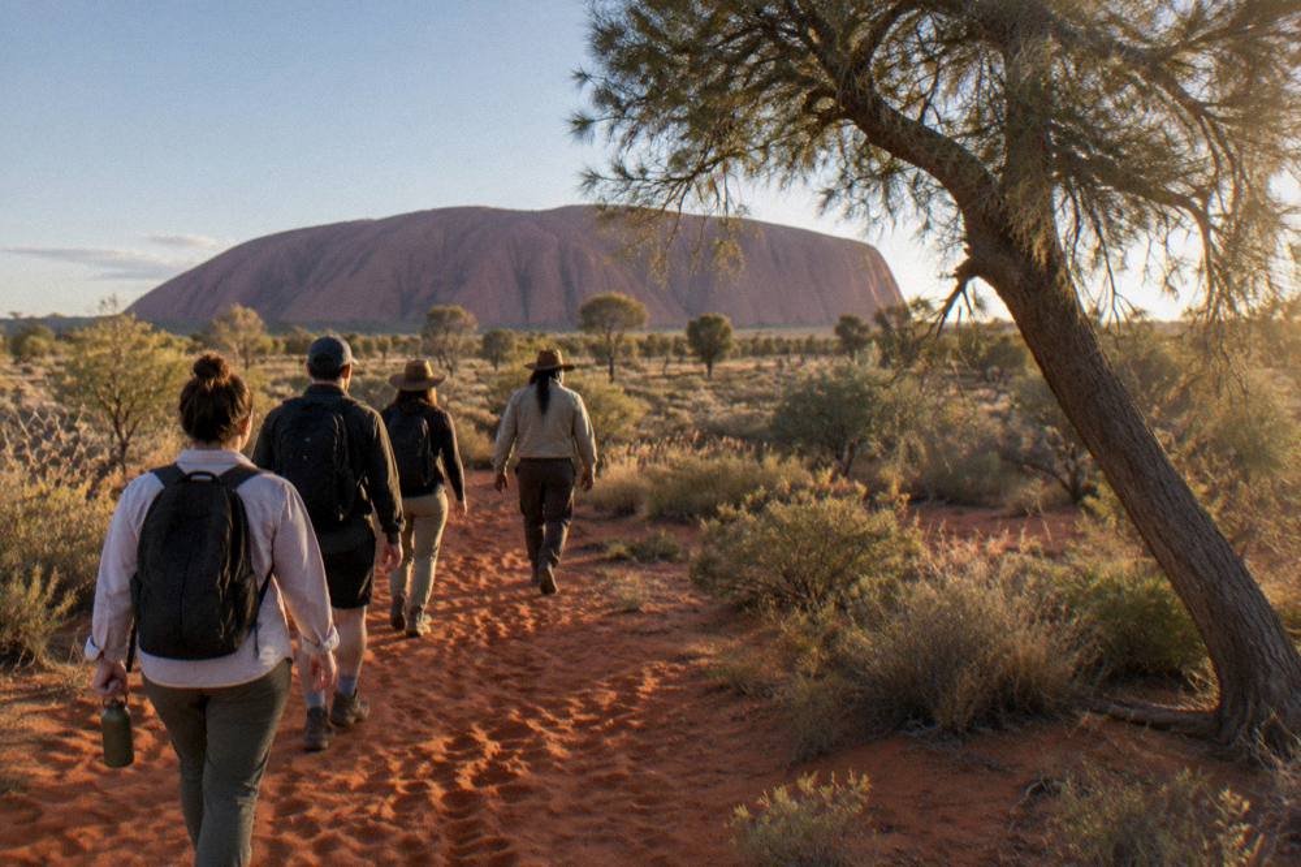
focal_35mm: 35
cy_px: 434
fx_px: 1264
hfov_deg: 54.5
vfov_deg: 37.8
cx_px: 650
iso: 500
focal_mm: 35
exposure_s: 1/400
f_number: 9
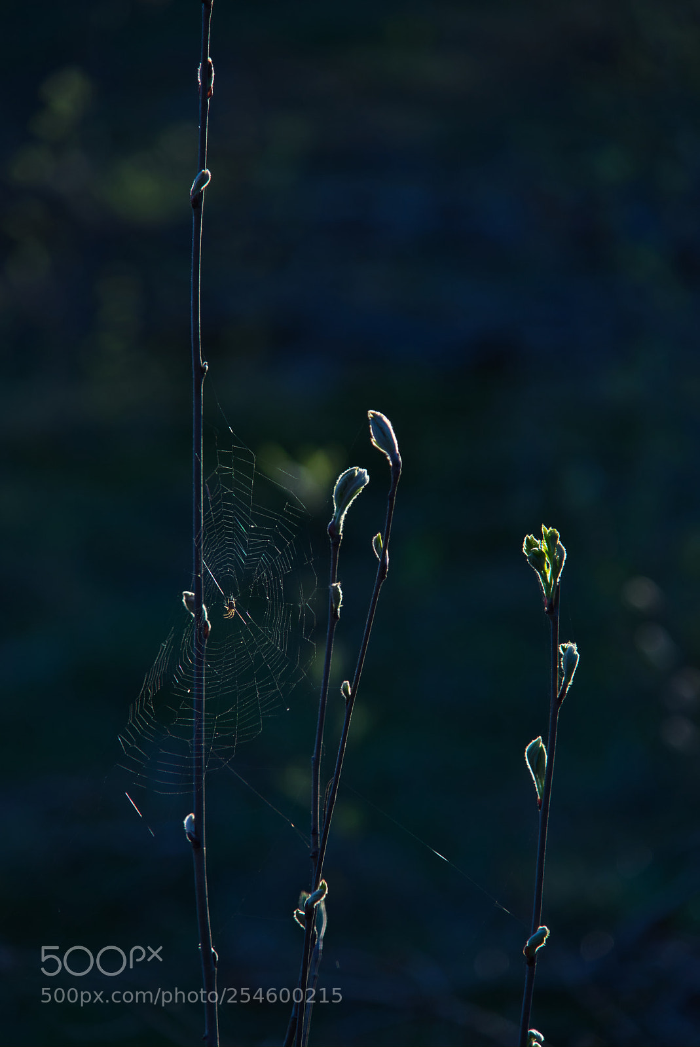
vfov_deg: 10.8
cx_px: 350
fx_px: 5562
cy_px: 524
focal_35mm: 191
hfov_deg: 7.2
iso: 100
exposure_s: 1/40
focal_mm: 191
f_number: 6.3
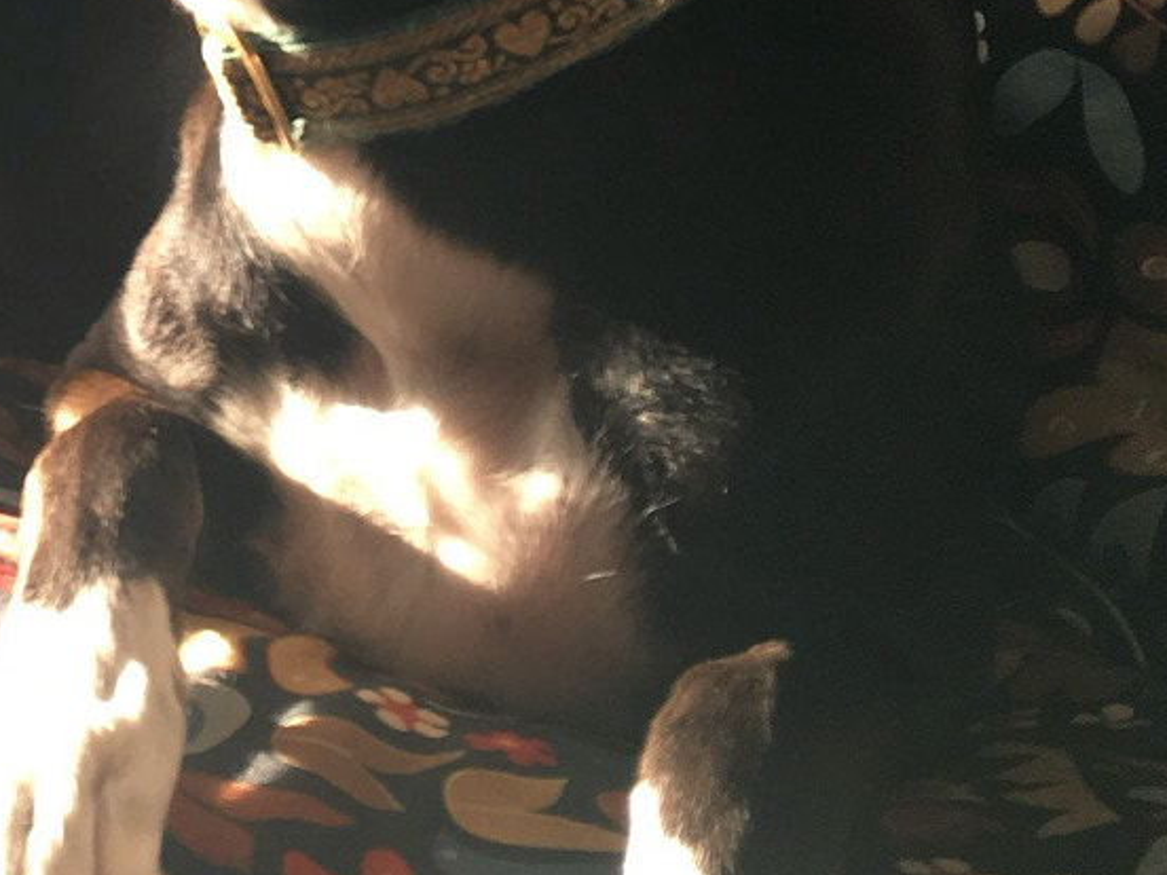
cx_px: -68
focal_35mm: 84
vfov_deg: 16.6
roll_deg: -4.4
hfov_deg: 22.2
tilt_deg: -9.9
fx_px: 2832
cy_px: -252
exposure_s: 1/100
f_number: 2.2
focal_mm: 4.15
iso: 25
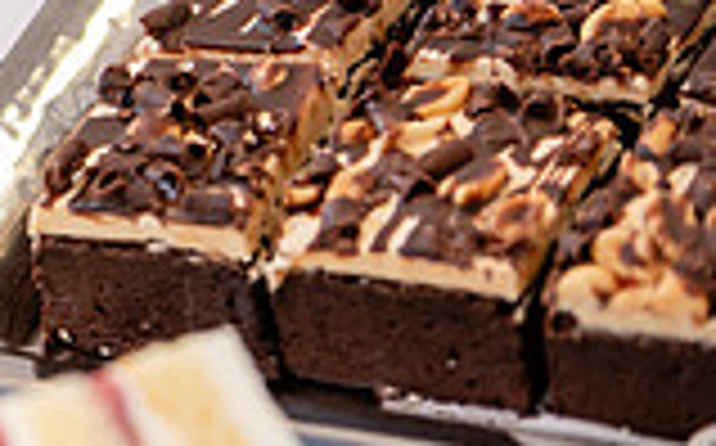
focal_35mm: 447
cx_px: -572
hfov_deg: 4.7
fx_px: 8713
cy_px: -11
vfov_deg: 2.9
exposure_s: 1/160
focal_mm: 120
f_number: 3.5
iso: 400
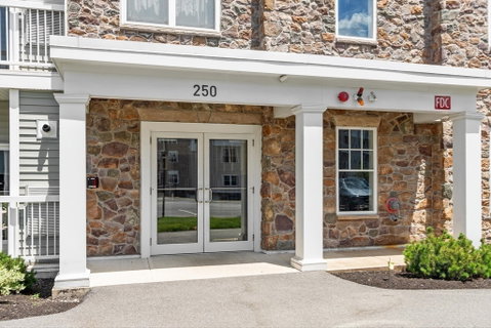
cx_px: 246
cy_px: 164
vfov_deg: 42.4
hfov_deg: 60.3
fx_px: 423
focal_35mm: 31
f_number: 8
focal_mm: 21
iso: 100
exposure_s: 1/200
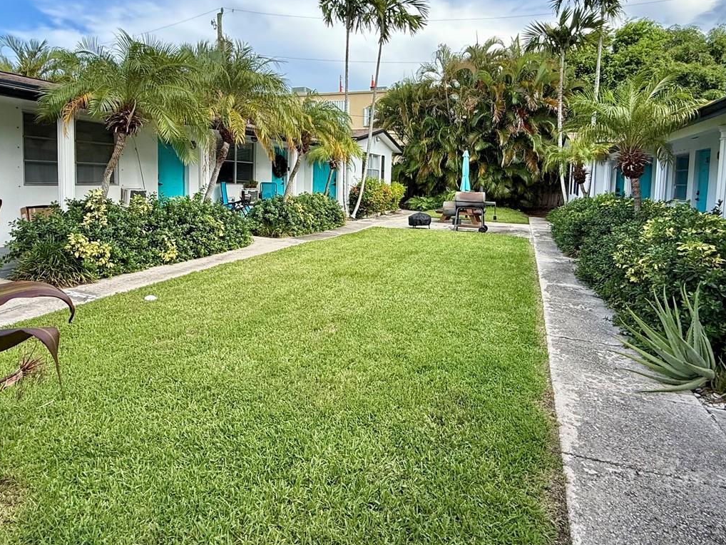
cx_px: 346
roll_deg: -1.3
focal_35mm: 22
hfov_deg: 76.3
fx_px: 462
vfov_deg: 60.5
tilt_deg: -3.3
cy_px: 212
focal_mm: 2.22
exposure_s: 1/486
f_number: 2.2
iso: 64
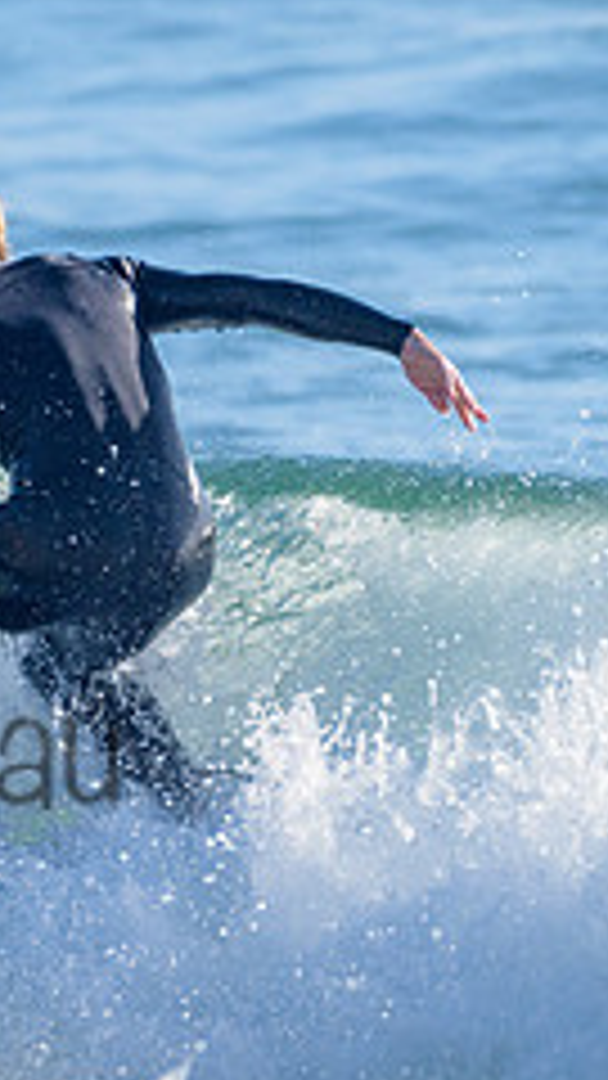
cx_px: -61
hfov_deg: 0.8
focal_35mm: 1555
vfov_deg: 1.4
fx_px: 44568
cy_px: 535
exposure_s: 1/2000
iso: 200
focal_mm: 500
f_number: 5.6
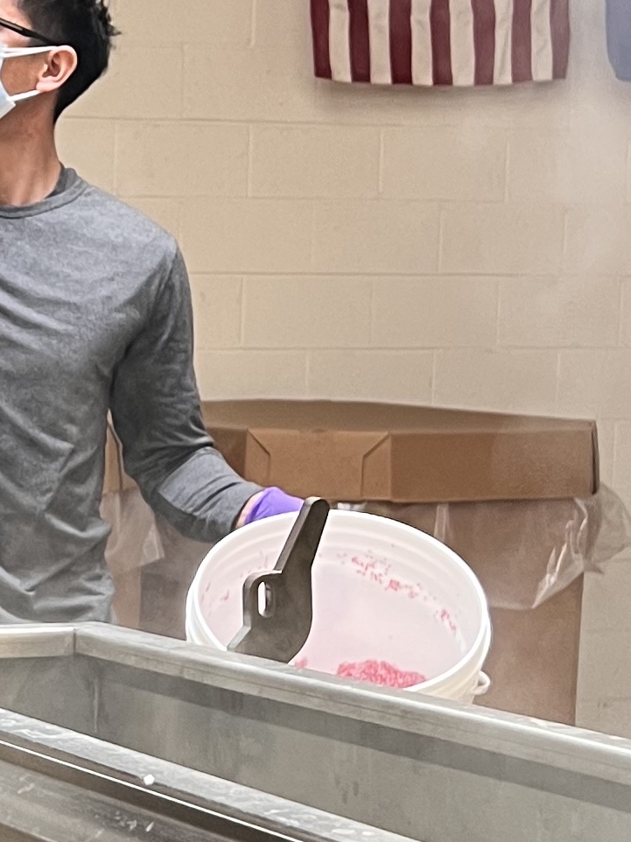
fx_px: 2650
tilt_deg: -5.7
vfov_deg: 18.0
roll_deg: -0.2
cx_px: -333
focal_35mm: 109
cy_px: 603
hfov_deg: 12.8
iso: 80
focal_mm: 5.7
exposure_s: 1/60
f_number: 1.5
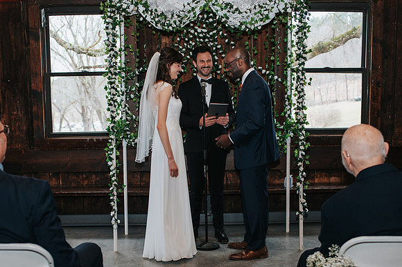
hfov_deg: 39.0
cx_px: 192
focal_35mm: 51
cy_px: 192
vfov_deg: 26.3
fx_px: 567
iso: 1000
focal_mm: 35
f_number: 2.8
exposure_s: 1/160
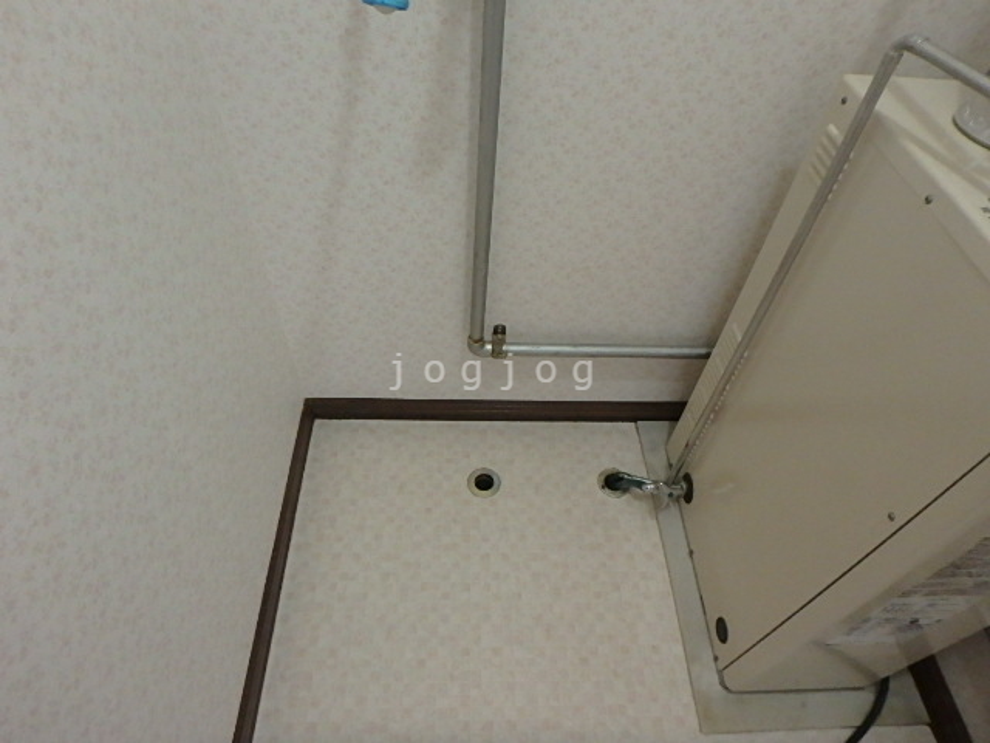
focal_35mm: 21
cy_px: 372
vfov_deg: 63.4
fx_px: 601
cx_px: 495
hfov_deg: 79.0
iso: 800
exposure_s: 1/30
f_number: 3.5
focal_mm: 3.7
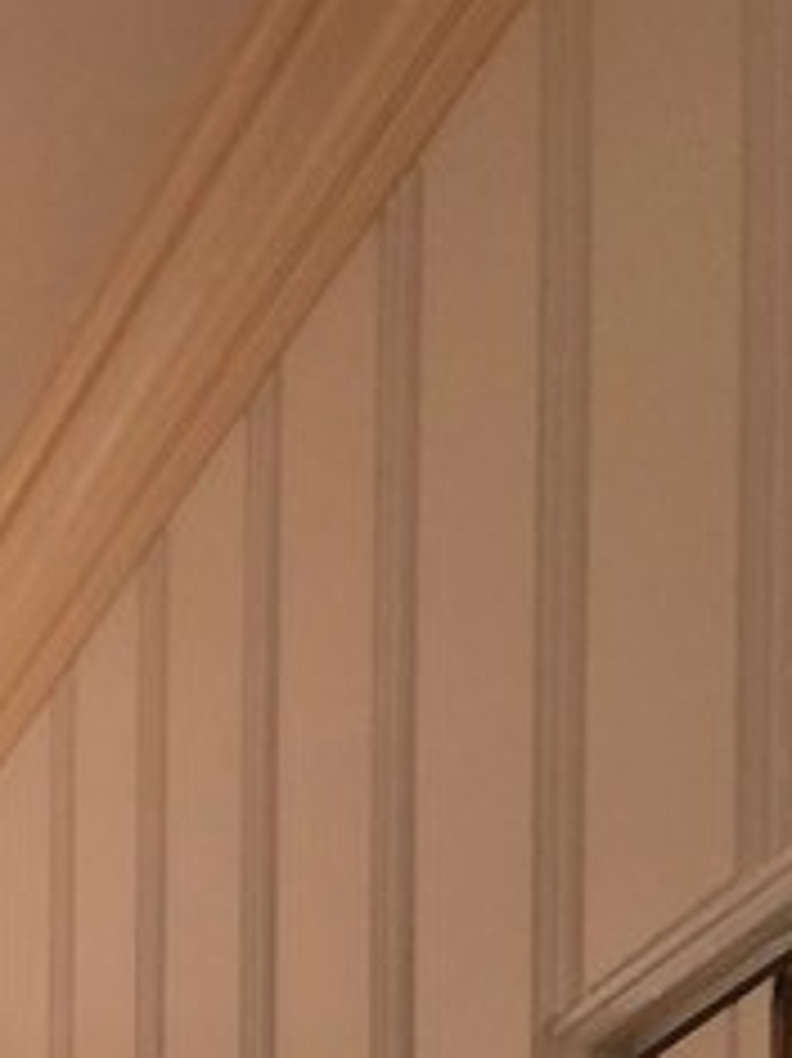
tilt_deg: +1.6
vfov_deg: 13.6
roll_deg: -0.7
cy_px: 2152
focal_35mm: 122
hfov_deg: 11.0
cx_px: -810
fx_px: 3725
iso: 40
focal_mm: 4
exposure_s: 1/15
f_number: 1.8
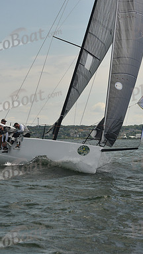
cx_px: 97
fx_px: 747
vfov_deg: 19.3
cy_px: 128
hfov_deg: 10.9
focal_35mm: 111
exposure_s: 1/1250
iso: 320
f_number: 5.6
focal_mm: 70
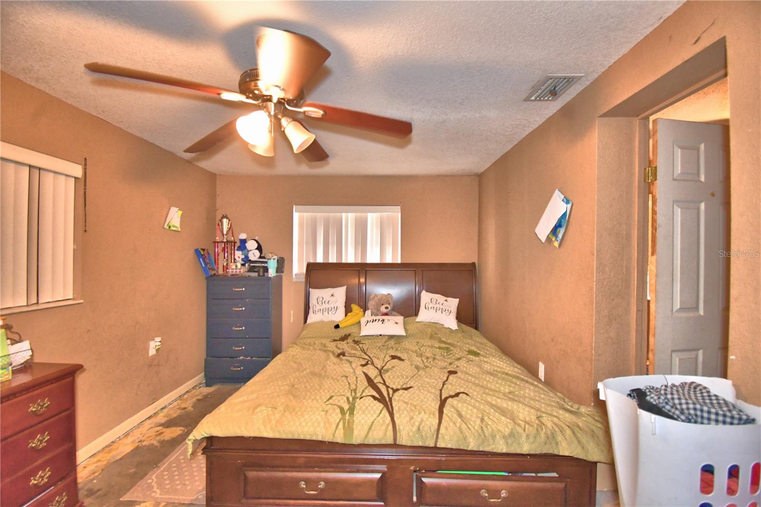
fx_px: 317
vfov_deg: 77.3
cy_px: 254
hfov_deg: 100.4
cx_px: 380
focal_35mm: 15
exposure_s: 1/30
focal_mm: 10
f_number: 4.5
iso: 1800
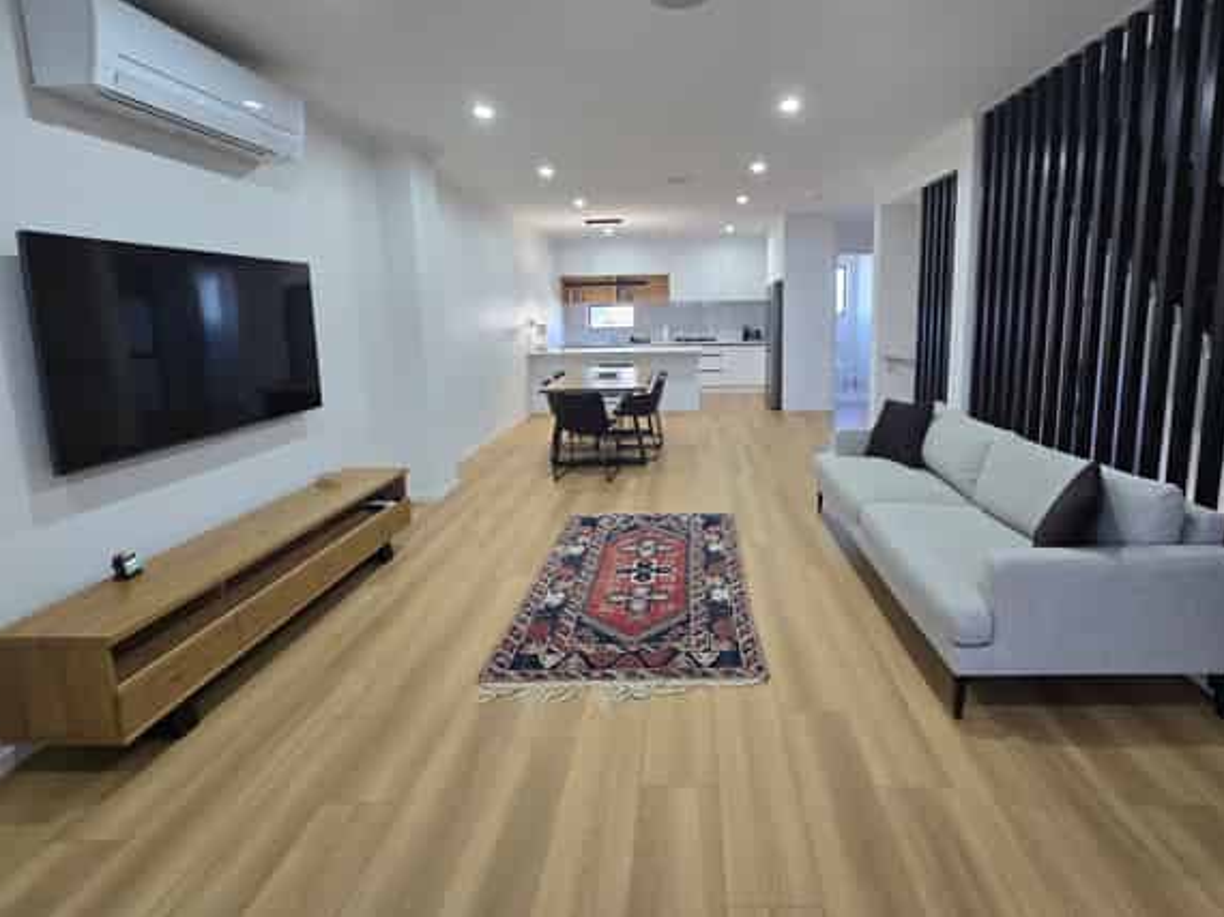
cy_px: 390
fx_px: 530
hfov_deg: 97.9
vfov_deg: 81.2
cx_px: 670
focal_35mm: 15
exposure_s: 1/50
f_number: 2.2
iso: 160
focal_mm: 2.2
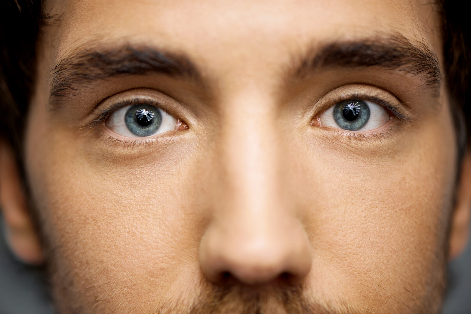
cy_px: 157
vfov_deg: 13.1
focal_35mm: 105
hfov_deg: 19.4
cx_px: 236
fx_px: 1374
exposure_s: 1/160
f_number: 3.5
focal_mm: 105
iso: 100
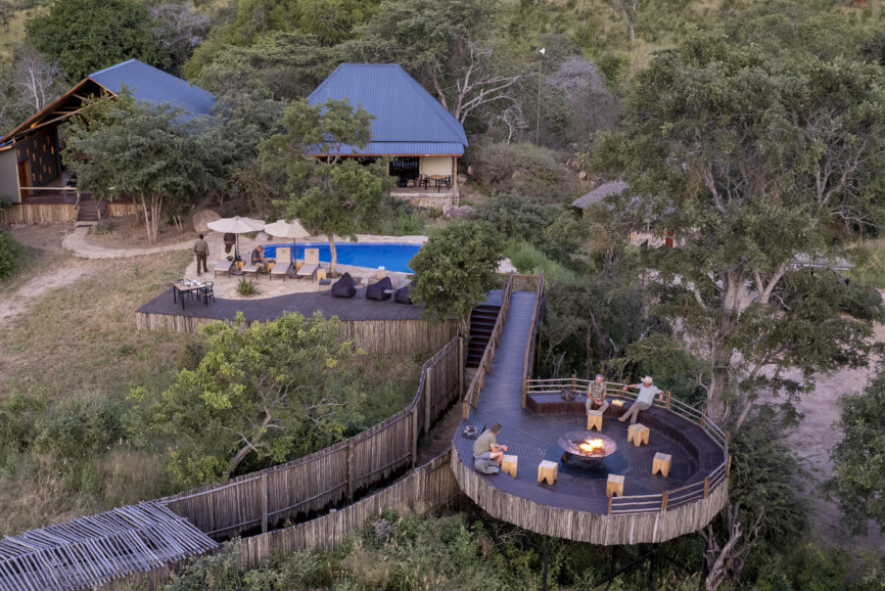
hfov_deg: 48.9
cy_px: 302
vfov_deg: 34.2
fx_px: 959
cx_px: 316
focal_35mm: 39
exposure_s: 1/30
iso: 110
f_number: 2.8
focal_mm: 8.38
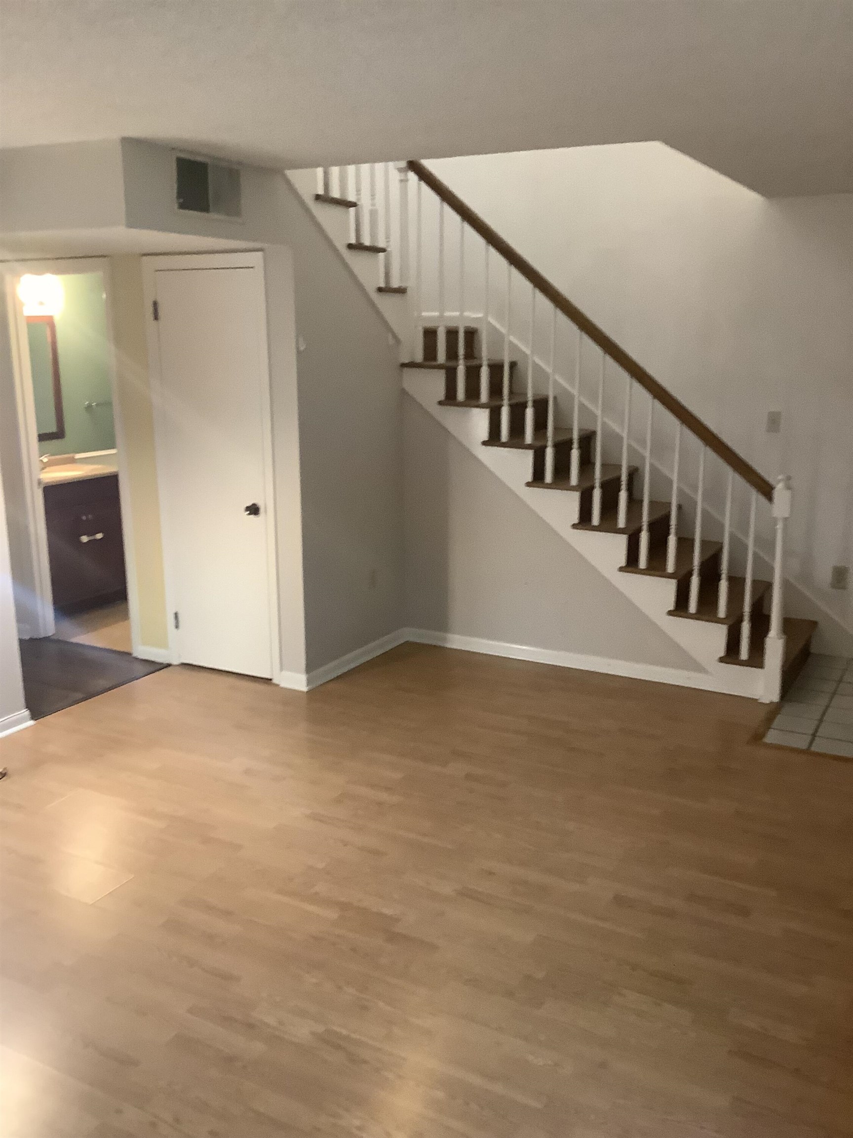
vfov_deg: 58.4
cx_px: 426
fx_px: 1019
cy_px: 569
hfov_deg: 45.4
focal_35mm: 31
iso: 250
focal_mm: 3.3
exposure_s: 1/40
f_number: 2.4
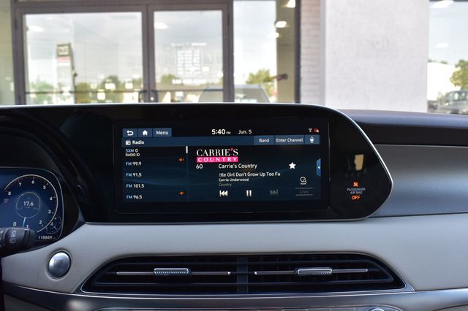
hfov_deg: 53.2
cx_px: 234
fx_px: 468
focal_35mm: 36
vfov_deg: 36.8
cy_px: 156
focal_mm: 24
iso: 400
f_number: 8
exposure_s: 1/60
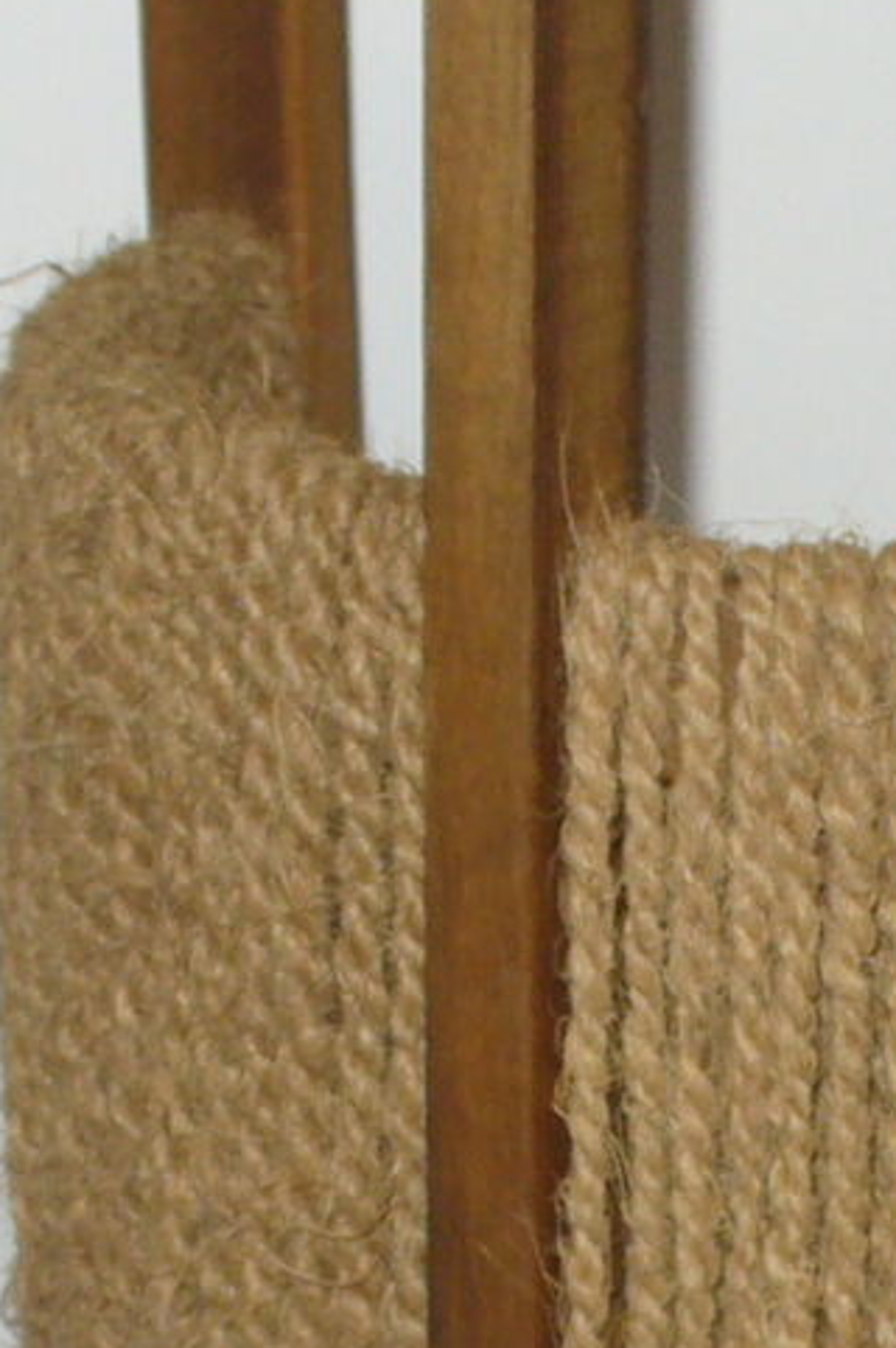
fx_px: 6131
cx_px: 980
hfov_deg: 8.3
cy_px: 1174
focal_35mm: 164
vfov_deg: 12.5
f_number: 2.8
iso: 100
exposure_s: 1/30
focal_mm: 6.1
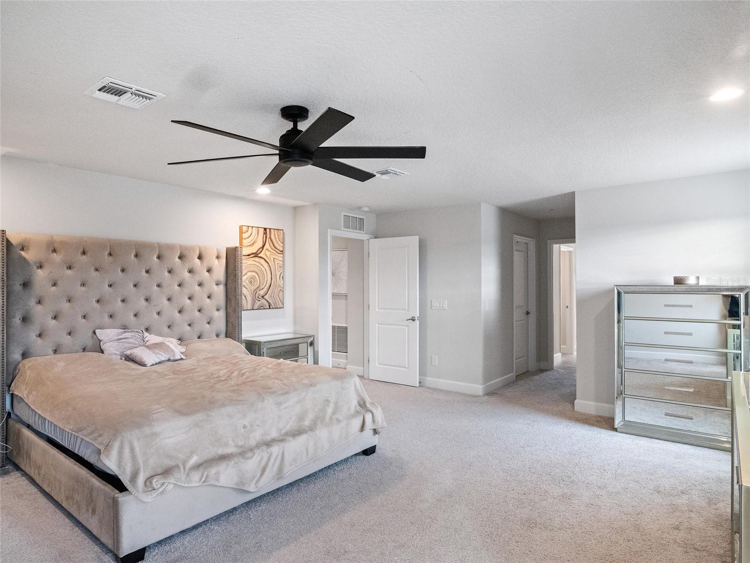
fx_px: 433
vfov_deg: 66.0
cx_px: 375
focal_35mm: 20
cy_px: 282
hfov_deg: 81.7
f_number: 9
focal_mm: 10
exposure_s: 1/25
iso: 3200
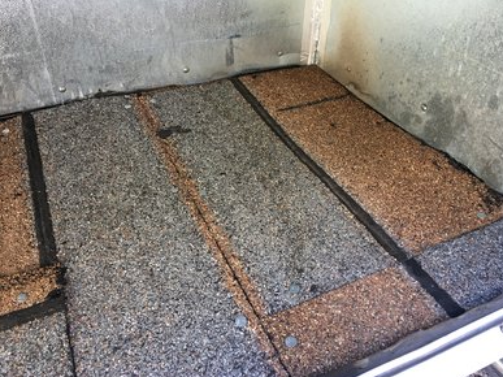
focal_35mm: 30
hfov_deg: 60.0
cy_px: 192
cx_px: 259
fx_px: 436
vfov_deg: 46.8
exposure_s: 1/15
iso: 25
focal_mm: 4.15
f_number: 2.2
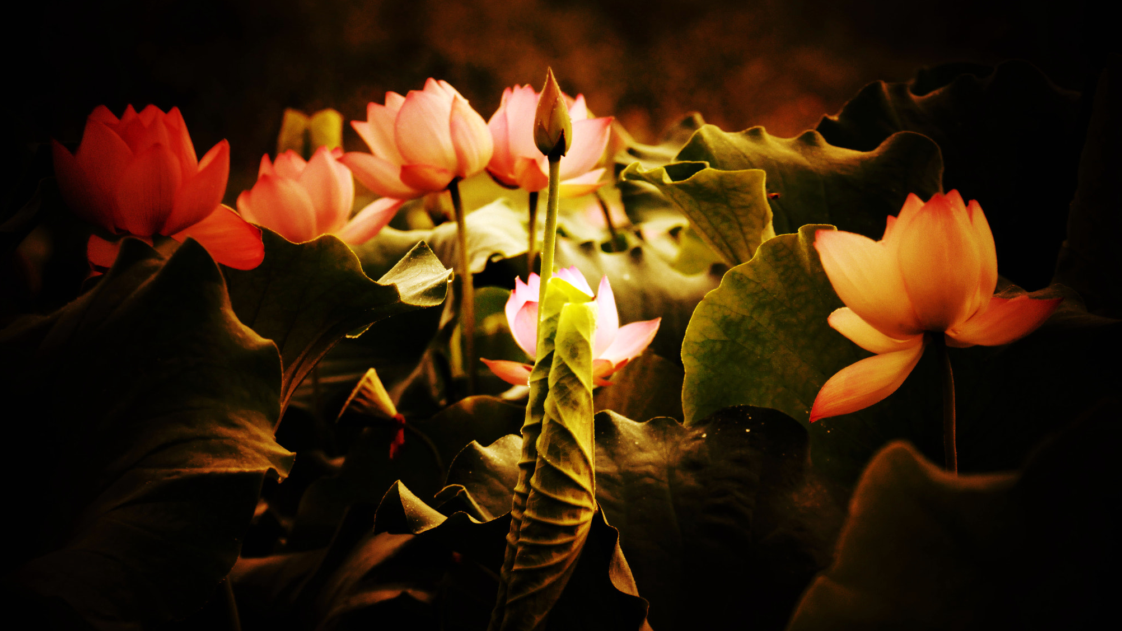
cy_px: 315
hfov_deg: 10.0
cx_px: 558
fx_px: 6442
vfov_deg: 5.6
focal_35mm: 217
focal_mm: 135
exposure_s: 1/800
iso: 900
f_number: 5
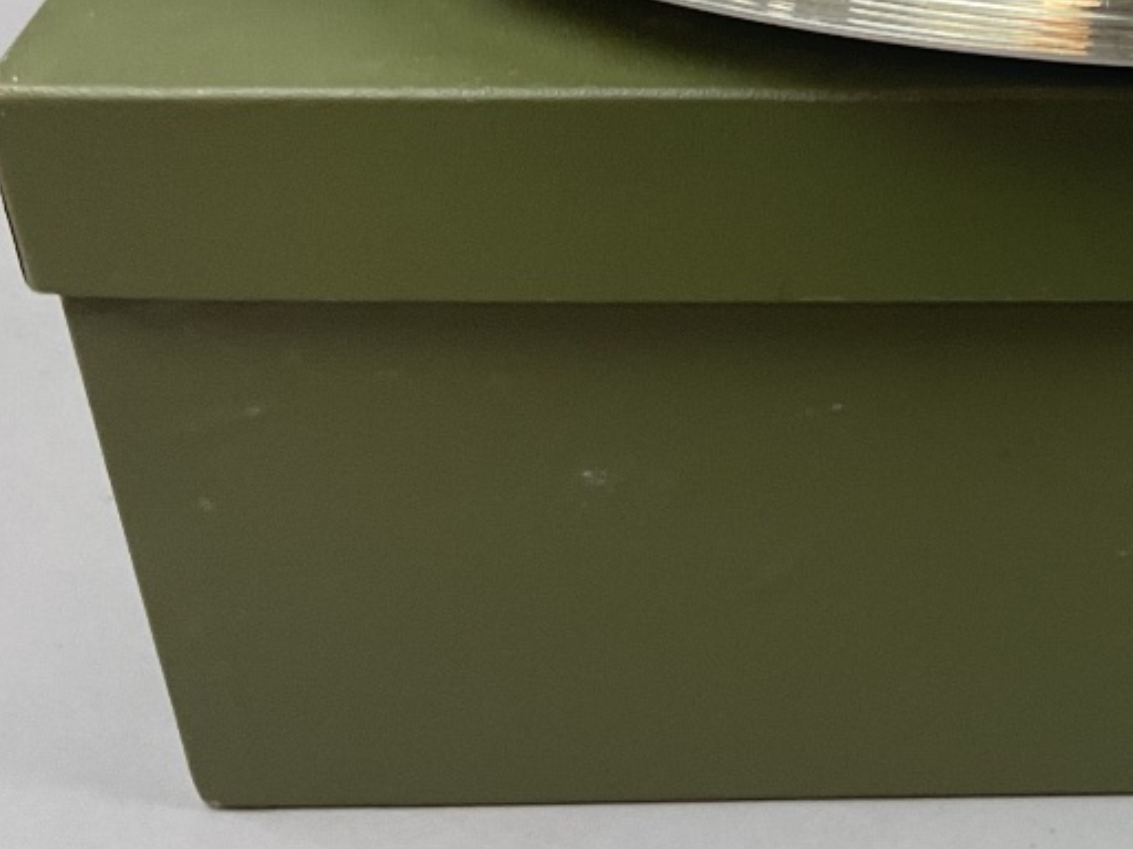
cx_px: 1098
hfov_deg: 27.2
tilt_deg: -32.6
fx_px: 2226
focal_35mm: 68
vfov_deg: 21.1
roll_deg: -1.3
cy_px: 60
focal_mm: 3
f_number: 1.8
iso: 64
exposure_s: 1/100
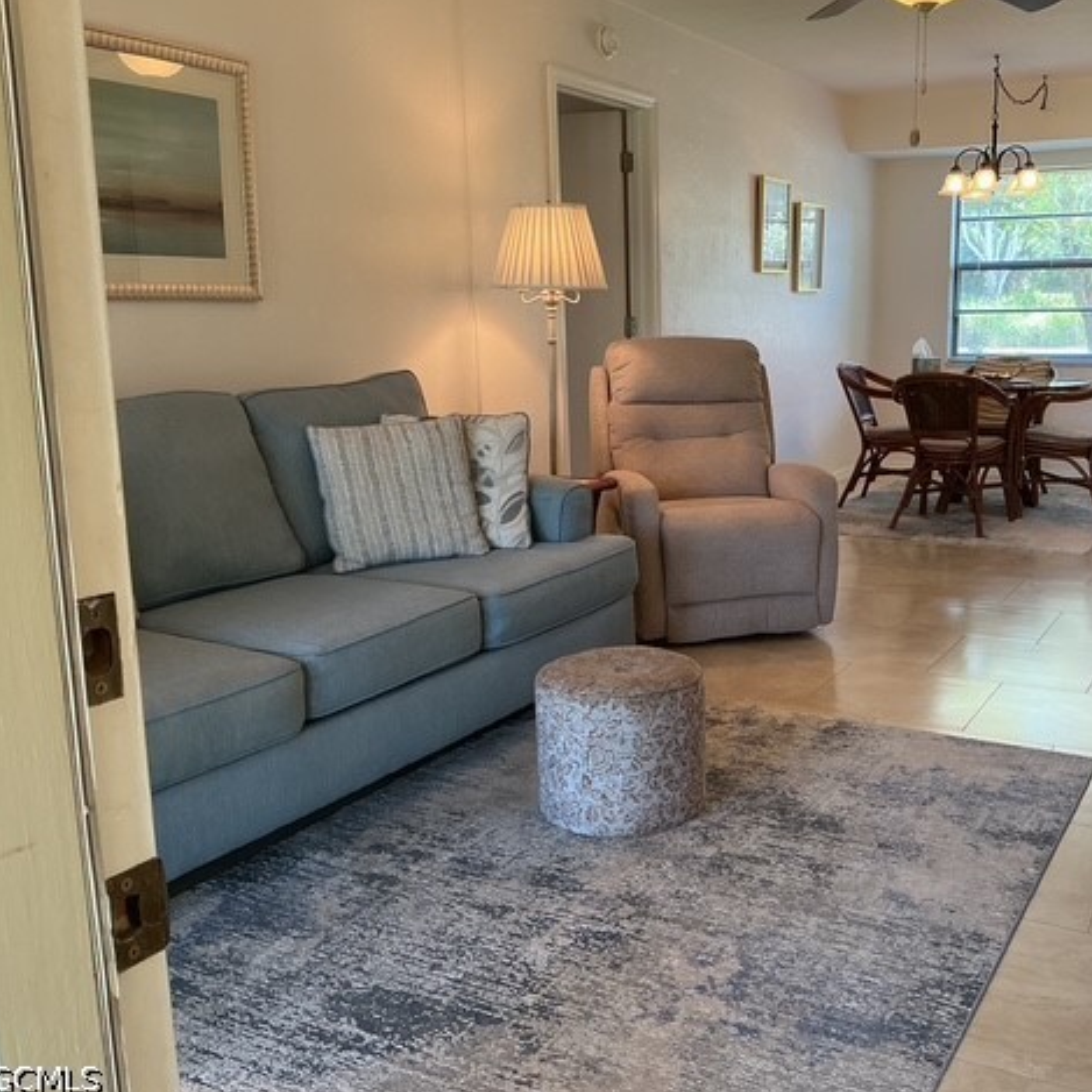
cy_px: 545
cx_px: 705
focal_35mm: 35
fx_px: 1249
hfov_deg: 46.6
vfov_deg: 47.2
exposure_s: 1/60
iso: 80
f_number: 1.8
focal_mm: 3
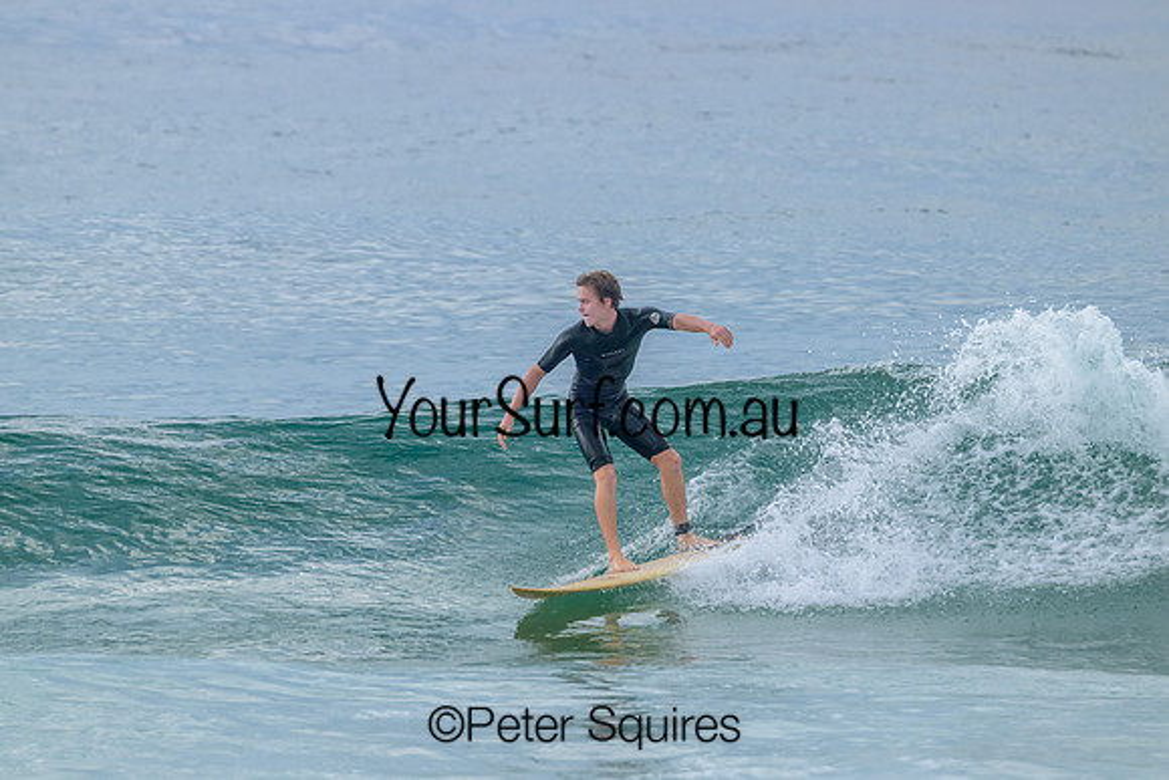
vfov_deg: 2.6
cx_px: 584
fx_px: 16889
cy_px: 390
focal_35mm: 520
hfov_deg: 4.0
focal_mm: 520
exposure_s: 1/2000
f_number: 10
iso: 1600
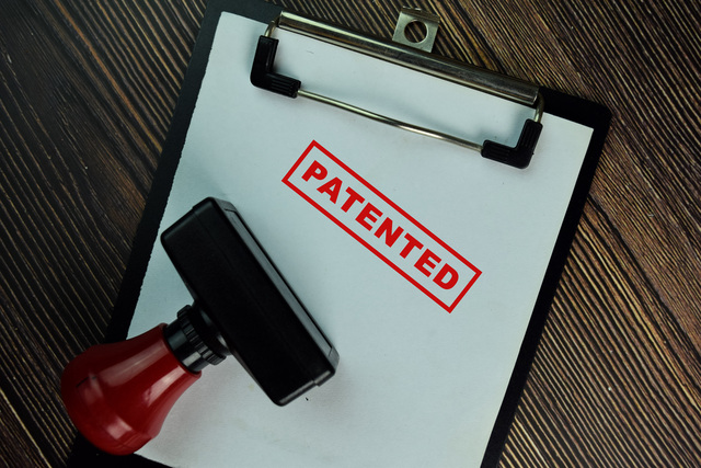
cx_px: 350
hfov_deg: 49.5
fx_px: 760
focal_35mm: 39
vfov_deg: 34.2
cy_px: 234
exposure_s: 1/50
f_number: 5.6
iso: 400
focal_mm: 26
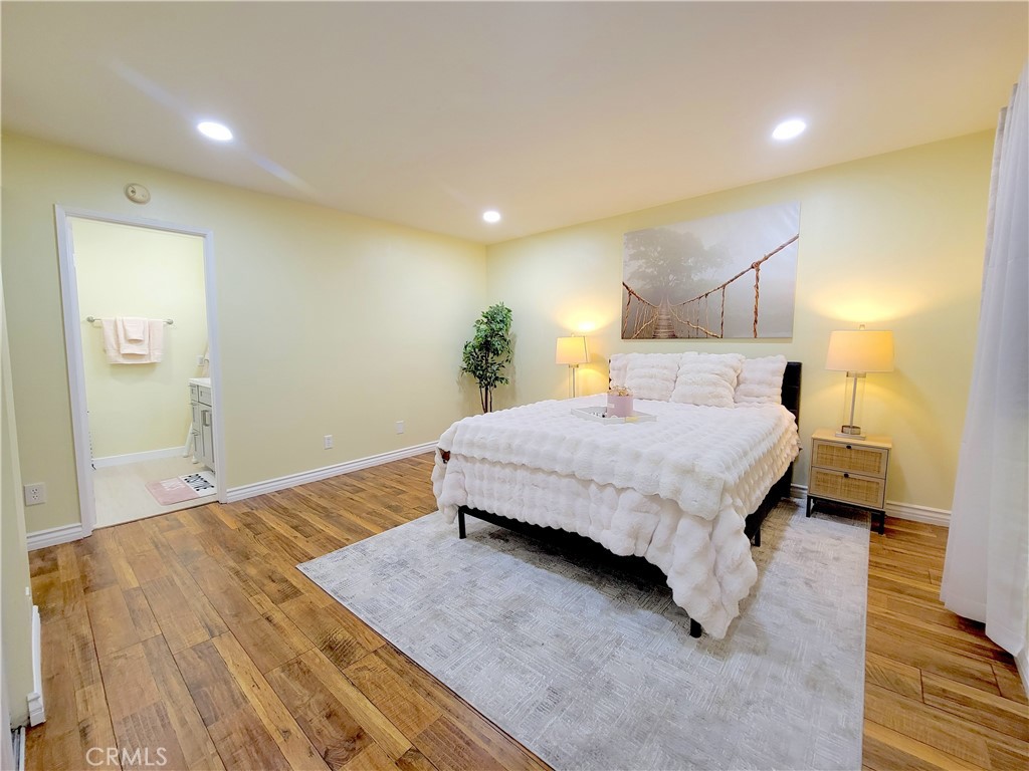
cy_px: 386
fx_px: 386
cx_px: 514
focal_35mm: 13
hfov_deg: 106.2
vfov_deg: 89.9
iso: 200
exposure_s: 1/60
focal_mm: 2.2
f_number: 2.2
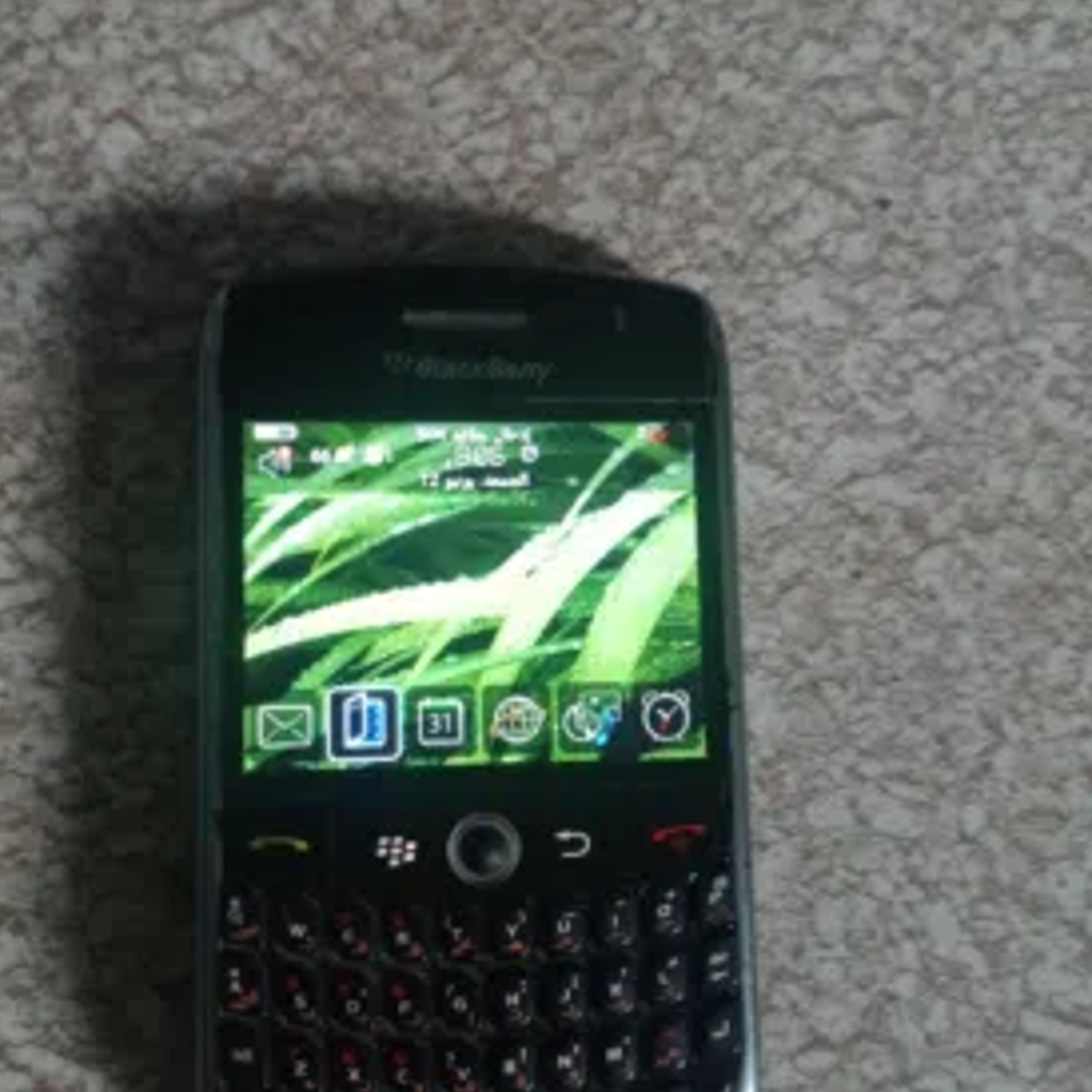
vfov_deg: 46.0
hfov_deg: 46.0
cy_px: 550
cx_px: 502
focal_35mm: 36
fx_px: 1285
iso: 725
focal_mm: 3.98
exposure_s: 1/33.3
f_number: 1.8
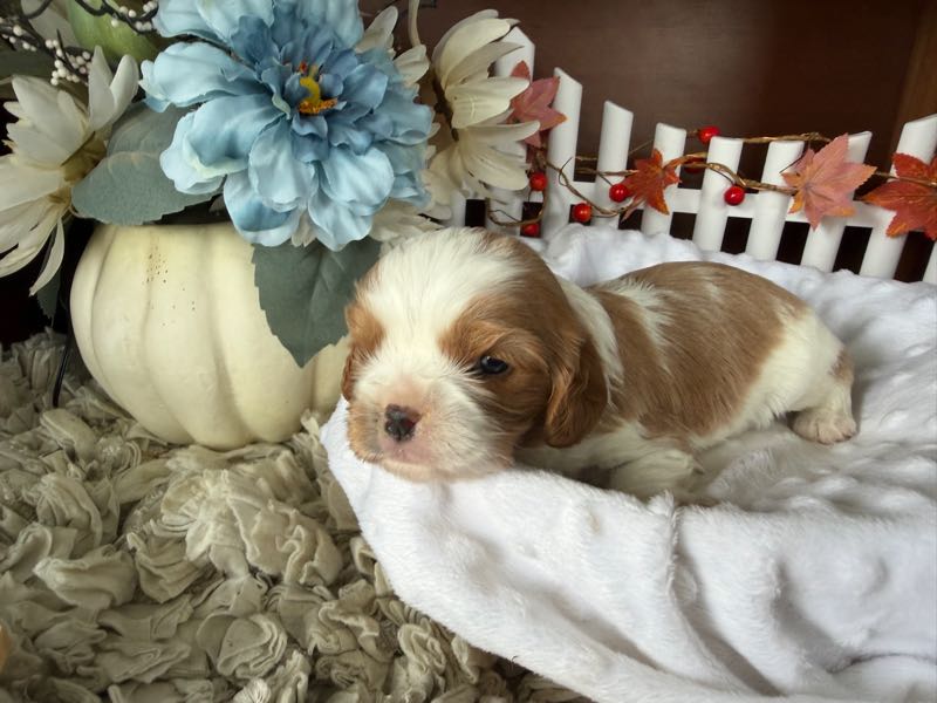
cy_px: 352
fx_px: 650
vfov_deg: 56.8
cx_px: 468
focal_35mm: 24
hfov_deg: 71.6
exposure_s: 1/121
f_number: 2.2
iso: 125
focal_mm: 2.22
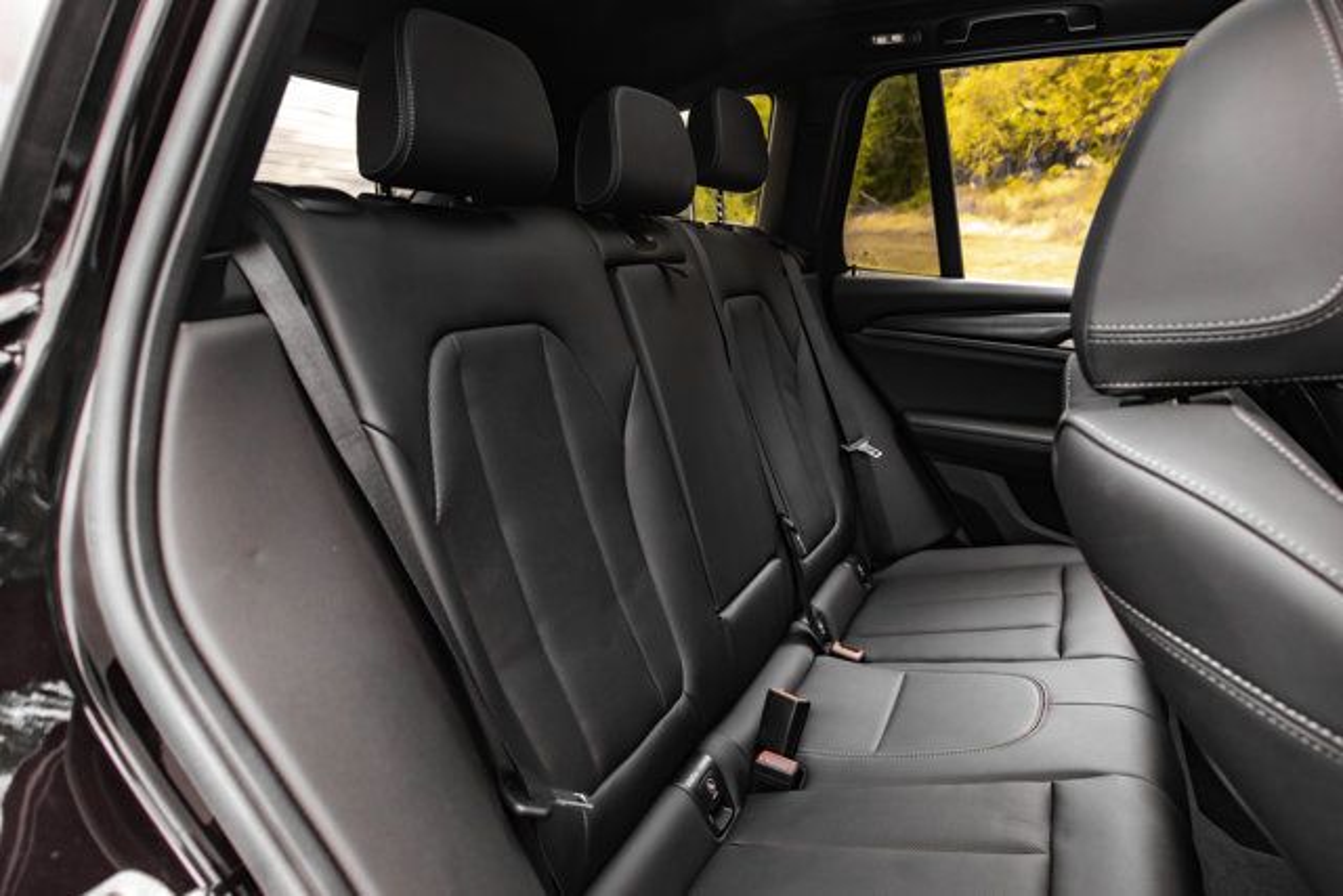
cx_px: 672
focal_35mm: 24
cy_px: 448
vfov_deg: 53.2
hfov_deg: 73.7
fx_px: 895
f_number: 6.3
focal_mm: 24
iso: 640
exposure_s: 1/200
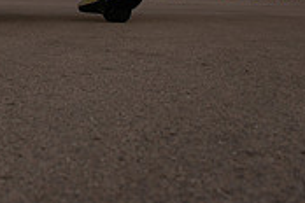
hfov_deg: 23.2
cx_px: -61
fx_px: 678
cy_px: -132
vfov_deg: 15.3
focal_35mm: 80
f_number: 4.5
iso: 400
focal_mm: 24
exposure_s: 1/80
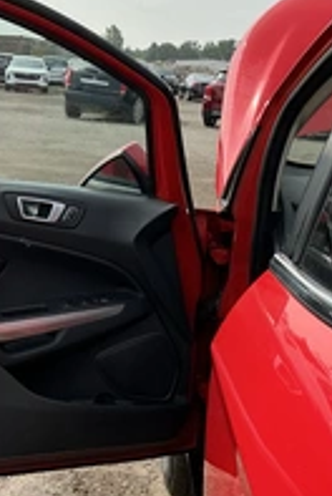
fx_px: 813
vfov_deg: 33.8
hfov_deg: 23.1
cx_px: 186
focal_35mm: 59
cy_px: 206
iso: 25
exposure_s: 1/1342
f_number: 1.8
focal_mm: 3
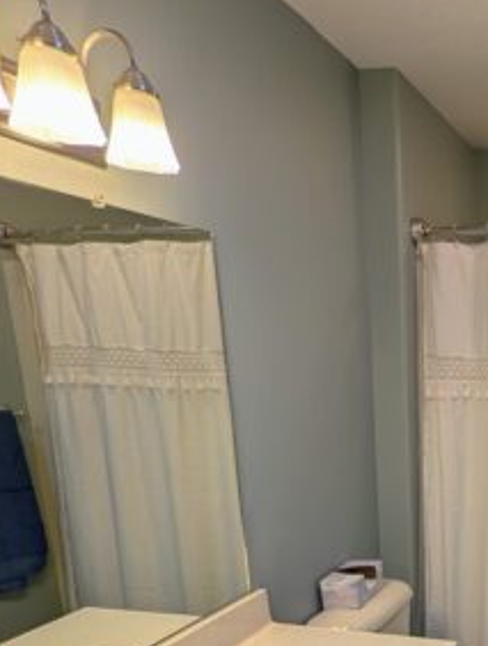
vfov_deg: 50.2
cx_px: 560
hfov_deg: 34.9
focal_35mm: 34
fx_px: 636
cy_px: 529
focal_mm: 2.23
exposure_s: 1/120
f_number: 1.95
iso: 57
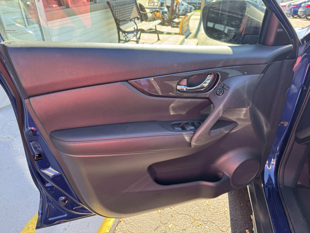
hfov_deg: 71.6
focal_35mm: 24
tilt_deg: -31.1
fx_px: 215
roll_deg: +0.2
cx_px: 155
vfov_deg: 56.8
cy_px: 116
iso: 80
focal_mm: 6.76
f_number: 1.78
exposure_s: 1/185
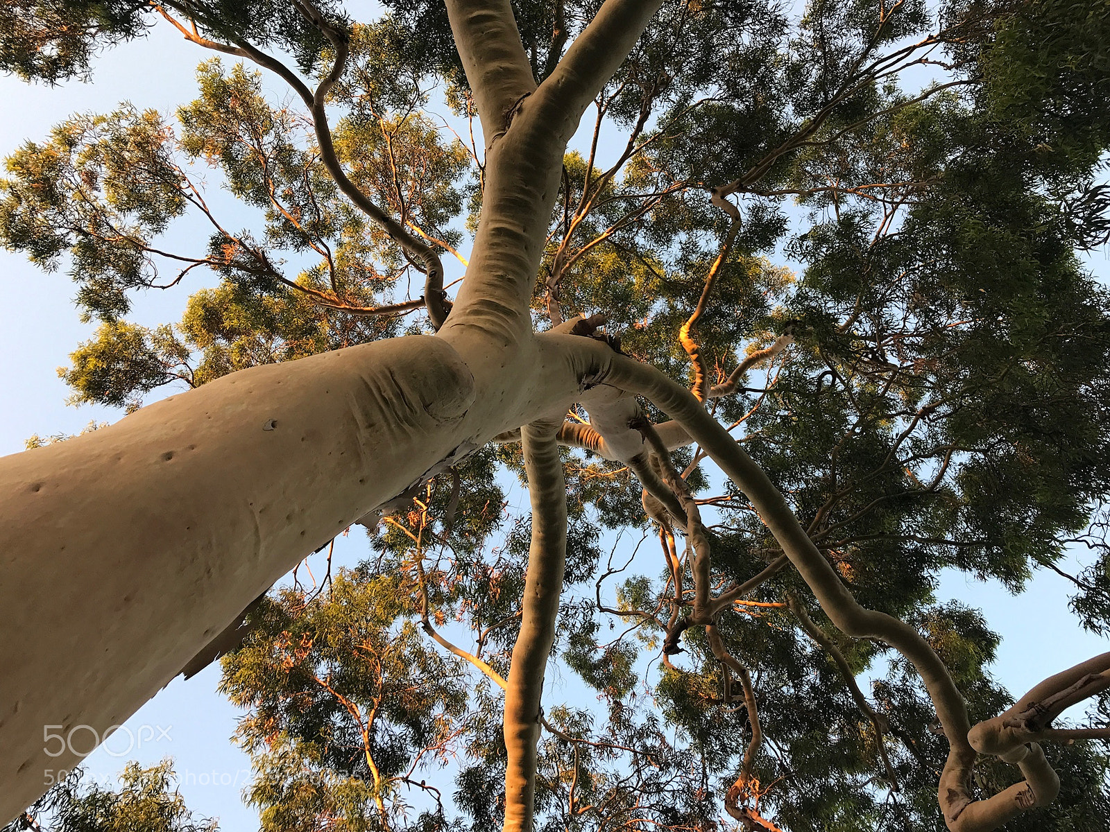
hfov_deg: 63.4
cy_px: 416
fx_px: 898
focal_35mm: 28
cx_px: 555
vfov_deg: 49.7
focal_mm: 3.99
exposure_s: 1/120
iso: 25
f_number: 1.8
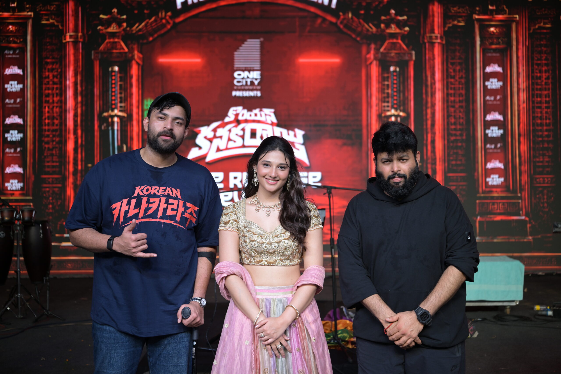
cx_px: 280
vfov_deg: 32.6
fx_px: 639
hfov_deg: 47.4
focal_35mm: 41
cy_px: 187
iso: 500
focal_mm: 41
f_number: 2.8
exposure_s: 1/320
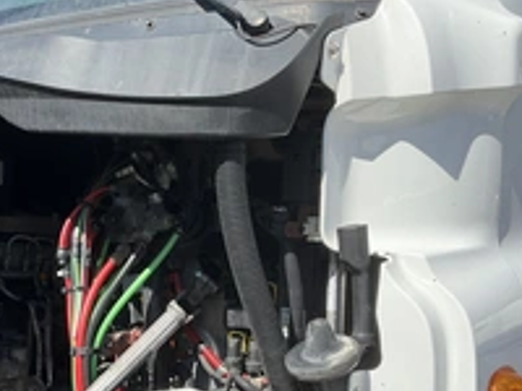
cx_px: 164
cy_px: 284
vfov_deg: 25.0
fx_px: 875
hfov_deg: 32.9
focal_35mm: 58
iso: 25
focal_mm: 3
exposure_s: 1/1221
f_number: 1.8
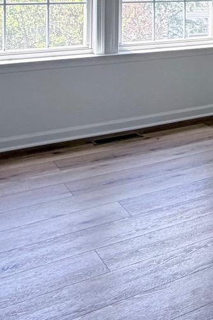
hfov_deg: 18.4
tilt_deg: +1.4
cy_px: -25
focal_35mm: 59
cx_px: 375
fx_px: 523
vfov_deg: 30.6
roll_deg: -0.8
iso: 80
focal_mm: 2.22
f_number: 2.2
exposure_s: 1/121
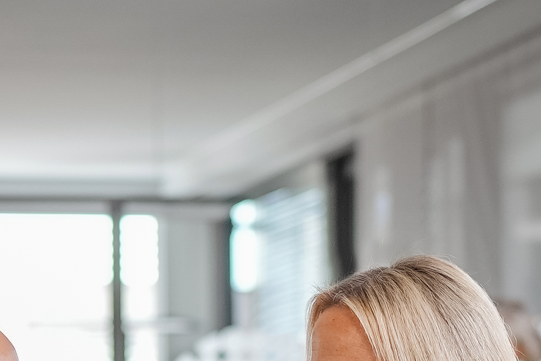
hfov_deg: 10.2
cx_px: 111
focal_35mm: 201
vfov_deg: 6.6
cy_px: 716
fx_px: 3021
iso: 250
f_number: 1.8
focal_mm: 35
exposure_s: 1/500
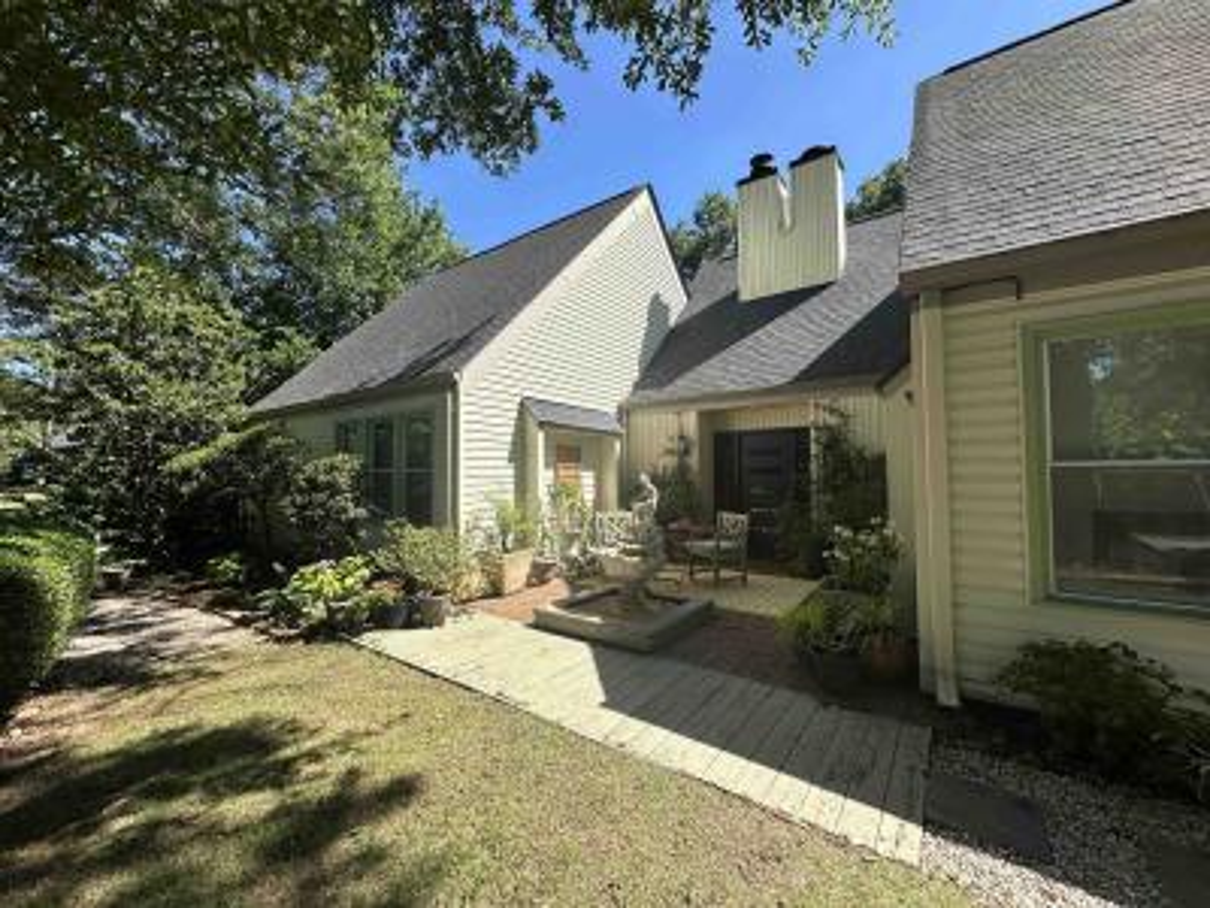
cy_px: 454
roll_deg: -0.2
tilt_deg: +2.4
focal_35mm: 14
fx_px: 489
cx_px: 605
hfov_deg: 102.1
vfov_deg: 85.7
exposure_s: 1/1135
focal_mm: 2.22
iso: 40
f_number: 2.2
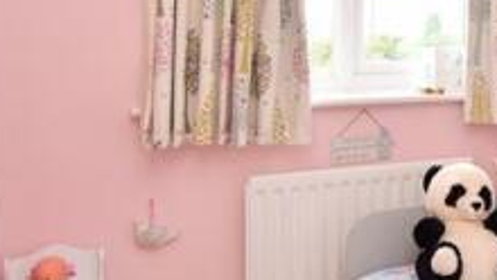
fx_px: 709
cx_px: 529
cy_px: 24
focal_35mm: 54
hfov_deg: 34.2
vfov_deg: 21.8
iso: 400
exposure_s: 1/80
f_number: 9
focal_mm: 11.5
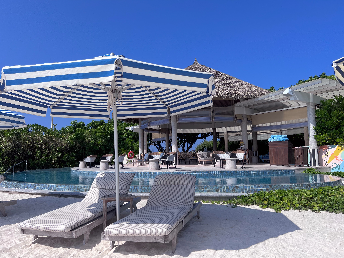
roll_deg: +1.7
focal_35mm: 26
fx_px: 258
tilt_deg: +8.2
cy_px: 129
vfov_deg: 53.1
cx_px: 172
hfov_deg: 67.3
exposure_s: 1/7463
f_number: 1.5
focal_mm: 5.7
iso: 50
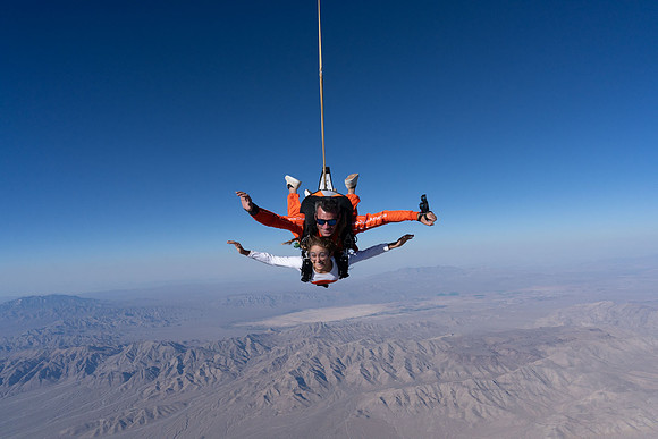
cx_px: 329
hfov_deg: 73.7
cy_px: 220
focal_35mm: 24
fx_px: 439
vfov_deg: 53.2
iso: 800
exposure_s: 1/2000
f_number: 13
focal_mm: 24
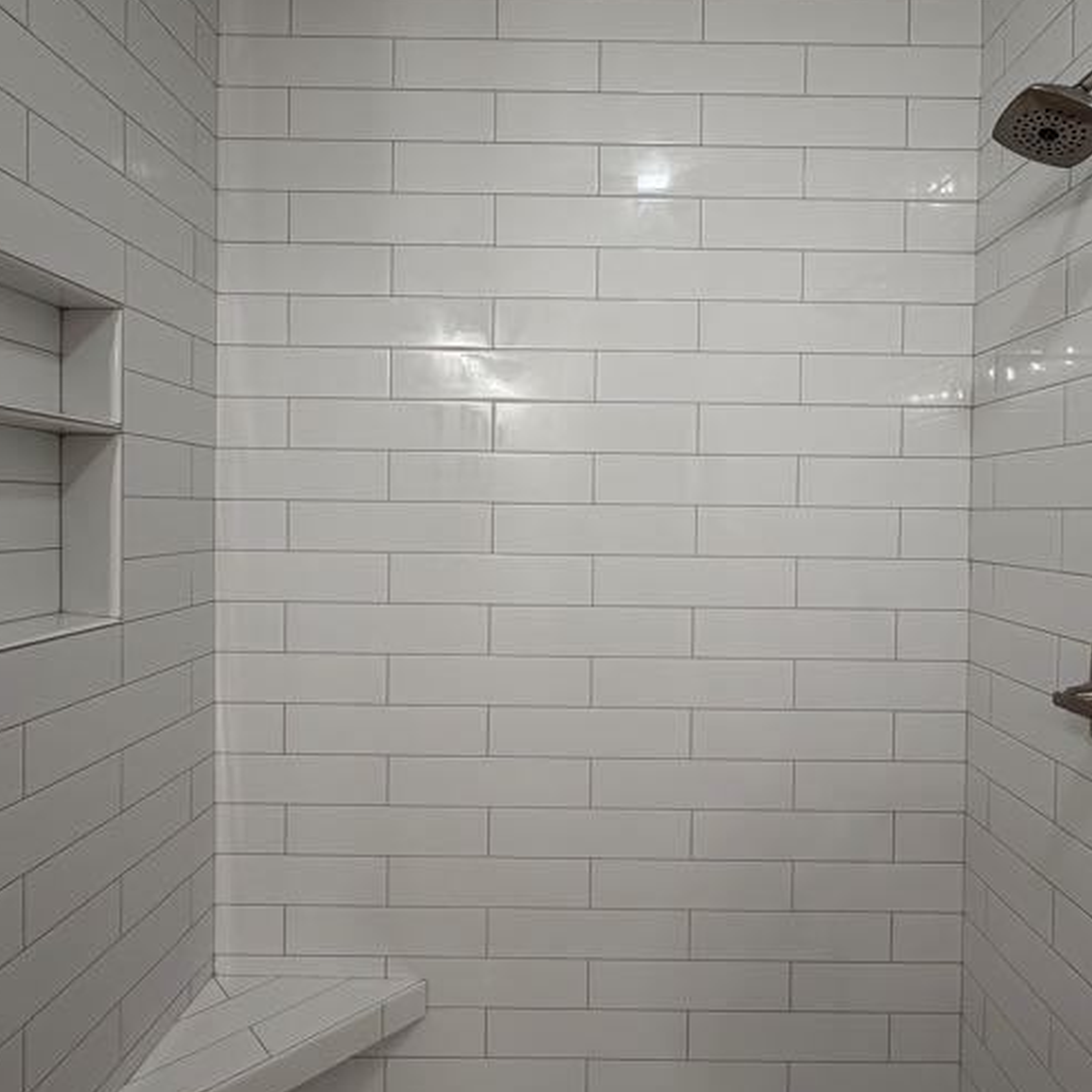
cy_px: 522
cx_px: 607
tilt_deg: -1.2
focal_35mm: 21
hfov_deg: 71.9
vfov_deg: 72.1
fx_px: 749
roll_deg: -0.5
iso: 160
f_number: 2.2
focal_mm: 2.22
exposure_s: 1/120
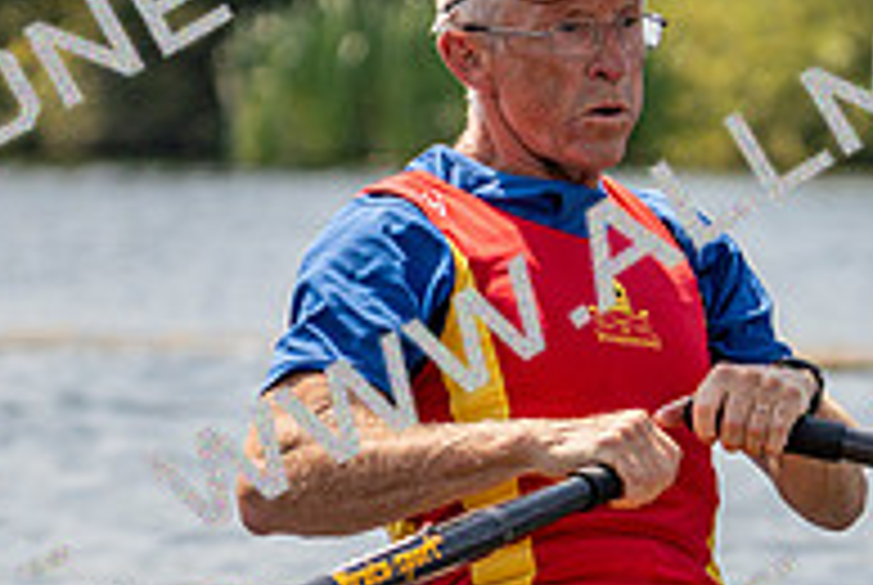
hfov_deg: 3.4
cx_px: 702
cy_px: 542
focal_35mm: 597
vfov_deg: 2.3
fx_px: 14499
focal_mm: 200
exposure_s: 1/1600
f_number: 5.6
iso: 160
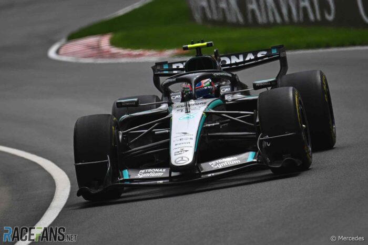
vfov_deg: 2.3
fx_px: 6130
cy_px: 122
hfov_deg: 3.4
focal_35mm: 600
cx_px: 184
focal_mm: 400
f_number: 4.5
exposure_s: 1/5000
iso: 640
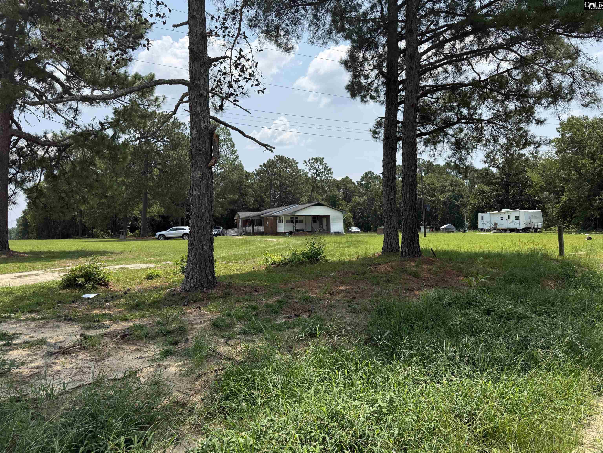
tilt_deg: +0.7
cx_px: 302
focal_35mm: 24
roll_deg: +0.8
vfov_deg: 56.8
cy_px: 226
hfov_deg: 71.6
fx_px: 418
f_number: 1.78
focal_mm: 6.76
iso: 100
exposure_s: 1/4975
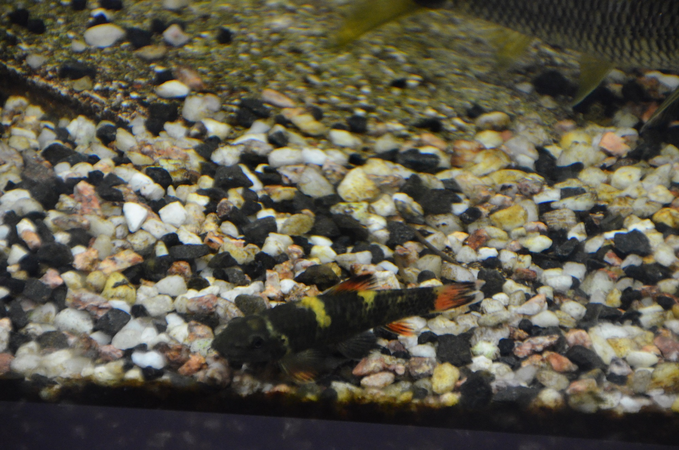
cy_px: 225
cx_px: 340
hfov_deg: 5.1
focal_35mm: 405
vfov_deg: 3.4
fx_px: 7623
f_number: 6.3
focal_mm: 270
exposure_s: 1/160
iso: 3200
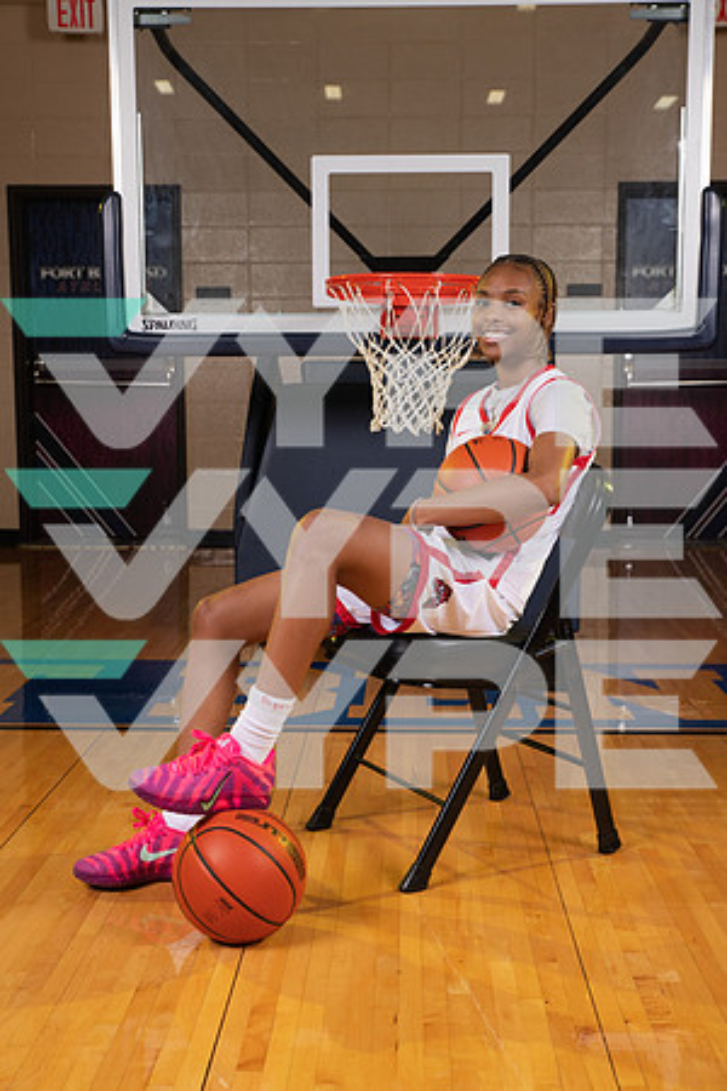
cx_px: 364
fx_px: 1393
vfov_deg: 42.7
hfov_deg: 29.2
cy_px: 546
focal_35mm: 46
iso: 320
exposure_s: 1/320
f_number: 7.1
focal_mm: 46
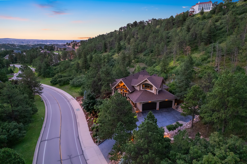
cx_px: 124
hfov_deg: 78.6
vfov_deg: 57.2
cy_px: 82
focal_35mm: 22
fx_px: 151
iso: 800
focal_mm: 8.38
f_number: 2.8
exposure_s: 1/100
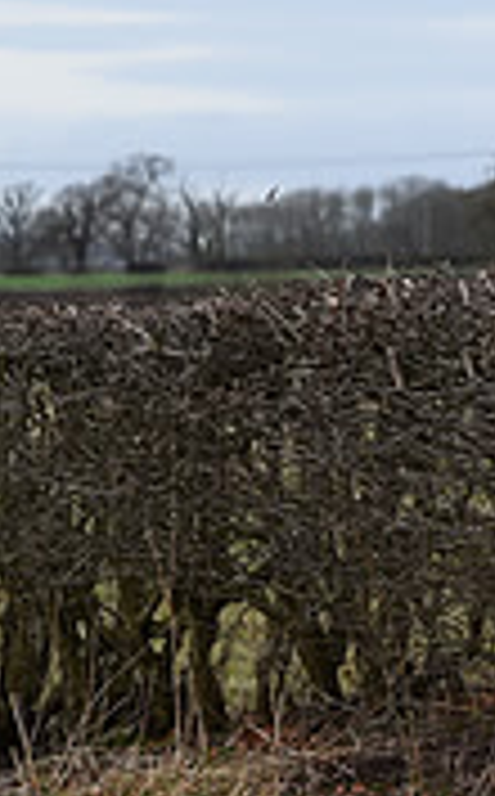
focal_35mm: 341
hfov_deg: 3.8
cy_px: 391
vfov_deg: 6.2
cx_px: -644
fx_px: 7390
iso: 720
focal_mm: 102
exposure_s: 1/1250
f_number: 5.6
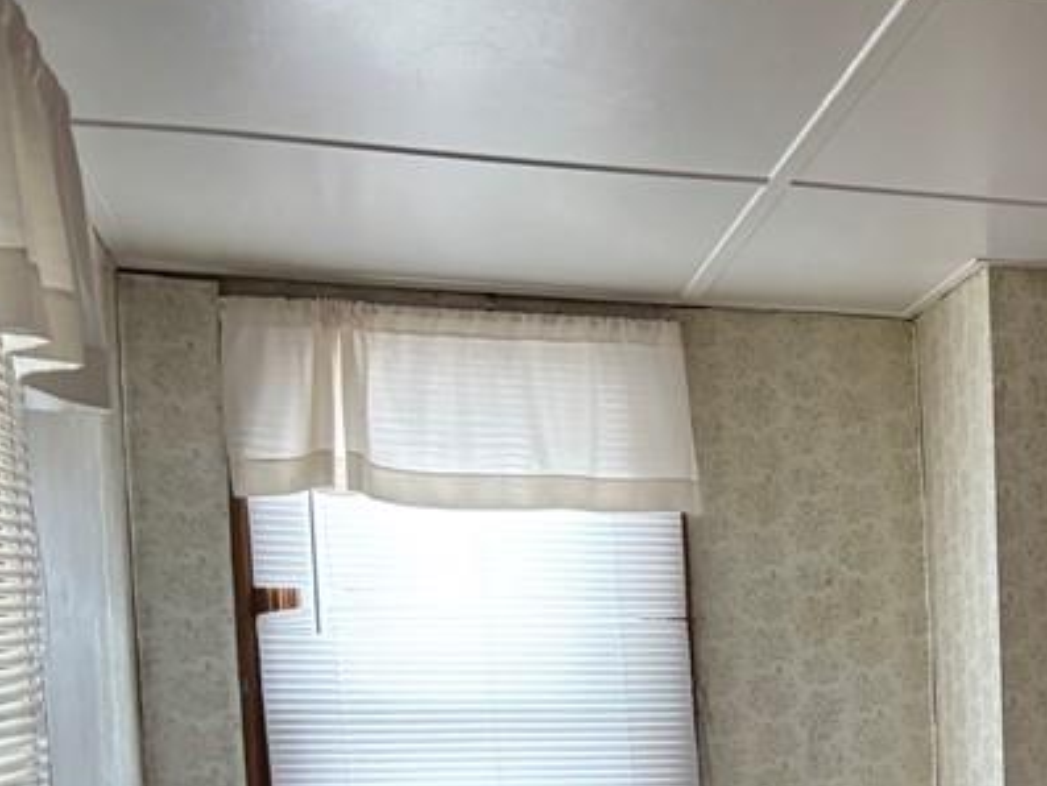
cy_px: 849
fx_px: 2027
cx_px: 1282
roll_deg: +1.3
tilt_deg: -2.5
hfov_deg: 25.7
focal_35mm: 67
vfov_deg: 20.9
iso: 250
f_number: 1.6
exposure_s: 1/60
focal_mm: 5.96
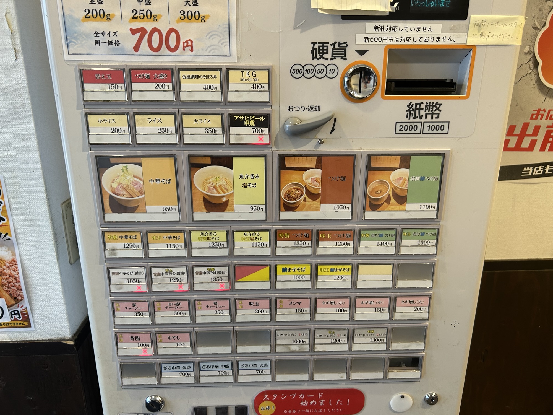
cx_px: 276
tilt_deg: -17.4
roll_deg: -0.1
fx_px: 415
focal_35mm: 26
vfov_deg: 53.1
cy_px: 208
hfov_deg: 67.3
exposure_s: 1/50
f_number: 1.5
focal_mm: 5.7
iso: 80
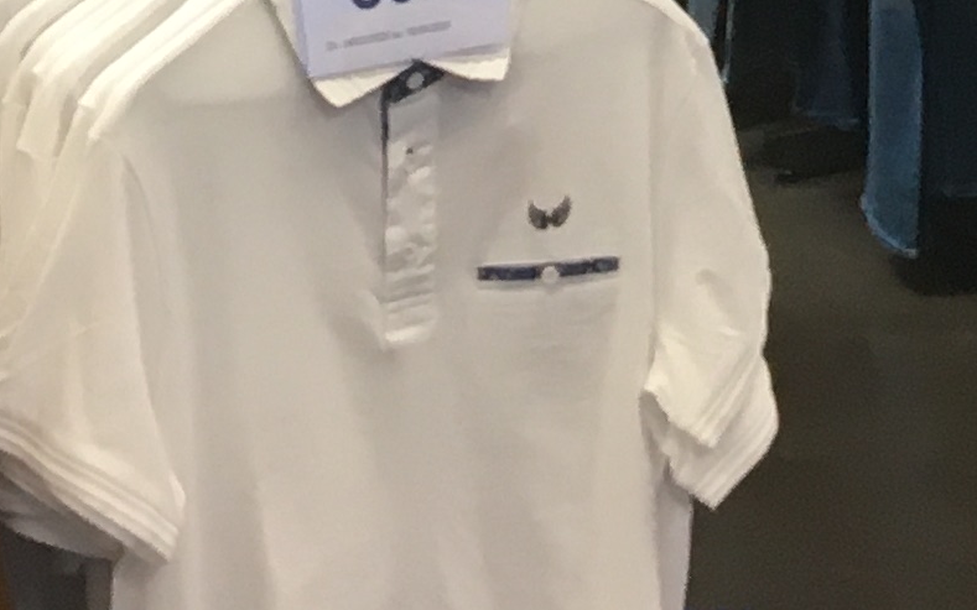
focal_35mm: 157
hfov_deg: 13.3
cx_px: 650
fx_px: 4180
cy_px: -1220
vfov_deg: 7.4
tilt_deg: +2.6
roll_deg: +2.1
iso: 40
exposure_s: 1/33
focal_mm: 4.15
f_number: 2.2
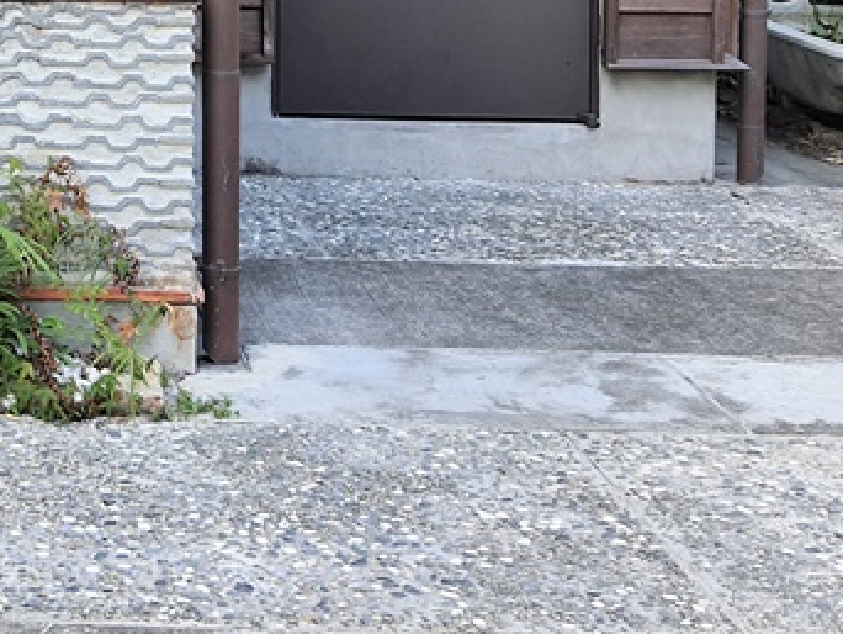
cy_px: -141
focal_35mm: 76
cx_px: -145
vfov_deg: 18.3
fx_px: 1852
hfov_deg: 23.6
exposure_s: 1/124
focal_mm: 4.32
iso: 50
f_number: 1.7
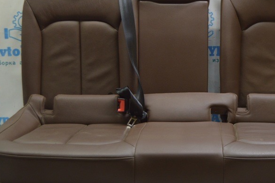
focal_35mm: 76
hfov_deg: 26.6
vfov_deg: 17.9
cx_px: 180
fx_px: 579
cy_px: 57
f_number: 4.2
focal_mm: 29
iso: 400
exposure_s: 1/40
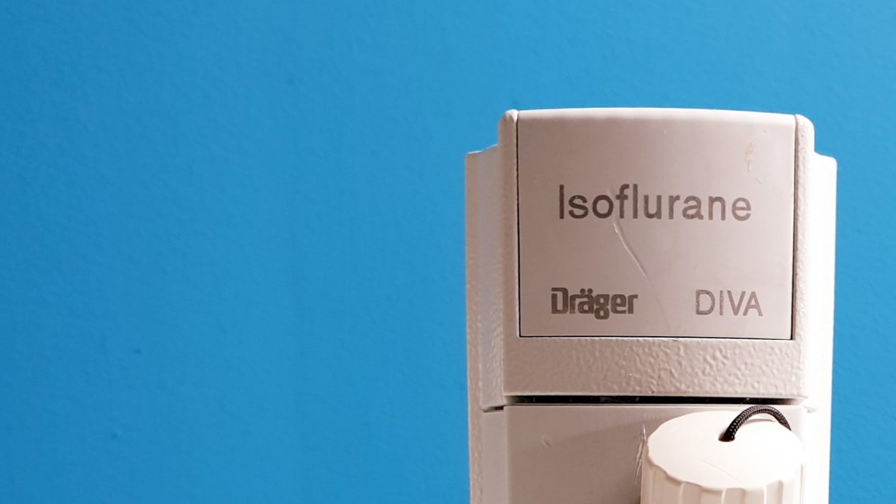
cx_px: 673
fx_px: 1402
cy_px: 713
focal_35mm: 59
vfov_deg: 18.5
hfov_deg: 34.7
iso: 80
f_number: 2.4
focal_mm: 4.3
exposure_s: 1/50
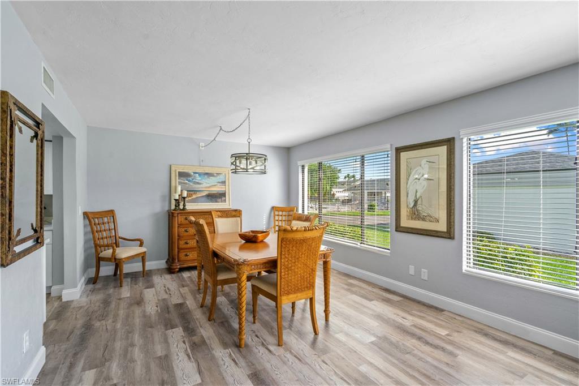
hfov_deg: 96.8
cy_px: 193
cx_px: 290
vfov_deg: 73.7
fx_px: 257
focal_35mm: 16
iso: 400
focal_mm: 16
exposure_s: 1/160
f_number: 8
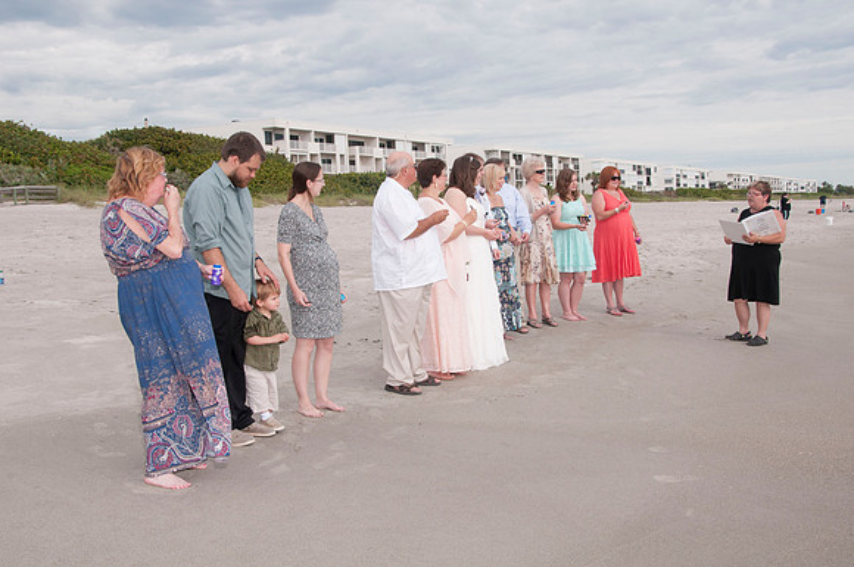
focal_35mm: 39
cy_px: 284
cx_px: 427
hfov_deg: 49.6
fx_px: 924
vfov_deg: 34.1
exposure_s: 1/250
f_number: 9
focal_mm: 26
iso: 100
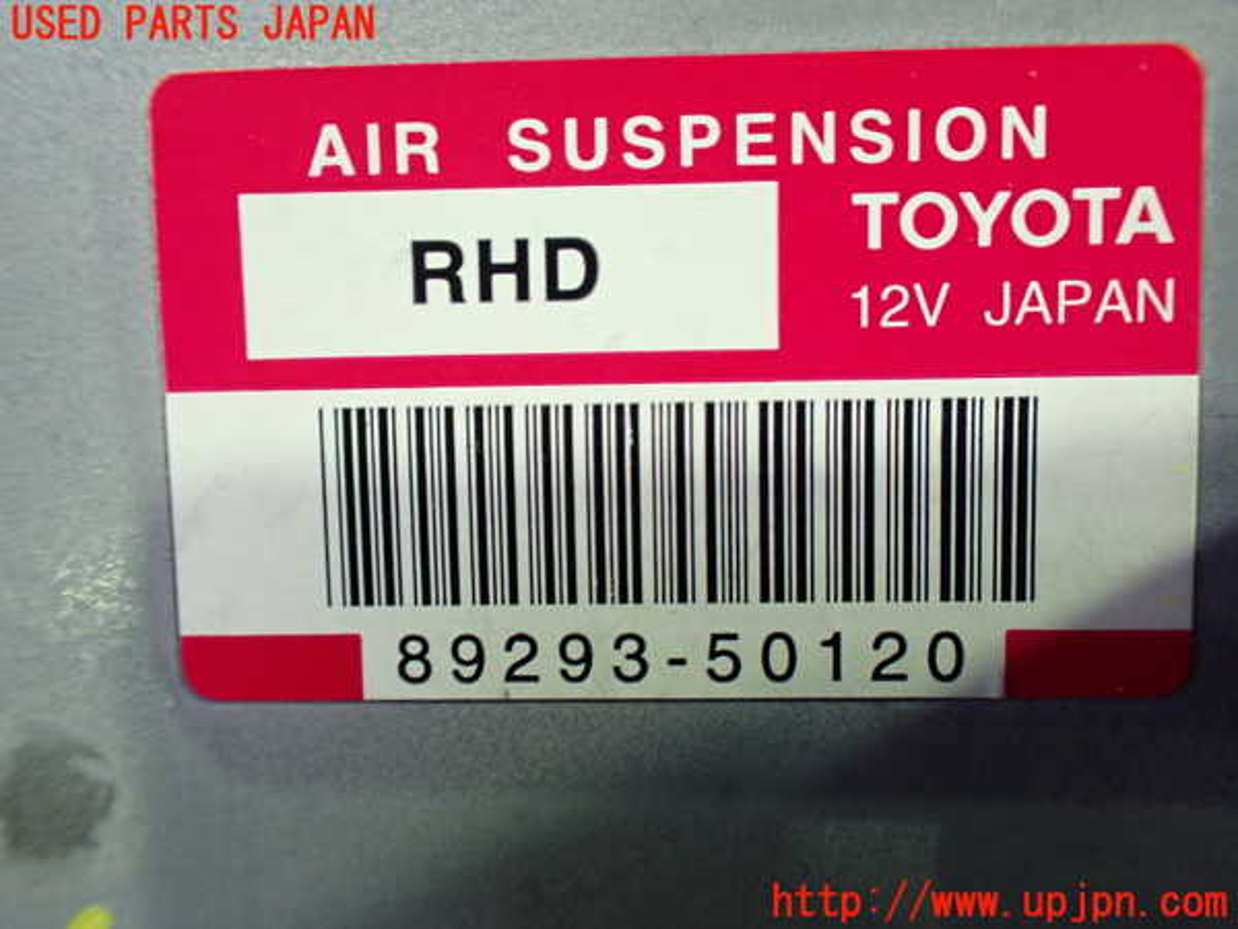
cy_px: 464
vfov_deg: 46.8
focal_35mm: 30
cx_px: 619
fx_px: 1073
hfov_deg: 60.0
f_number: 2.3
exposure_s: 1/40
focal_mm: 5.4
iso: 800
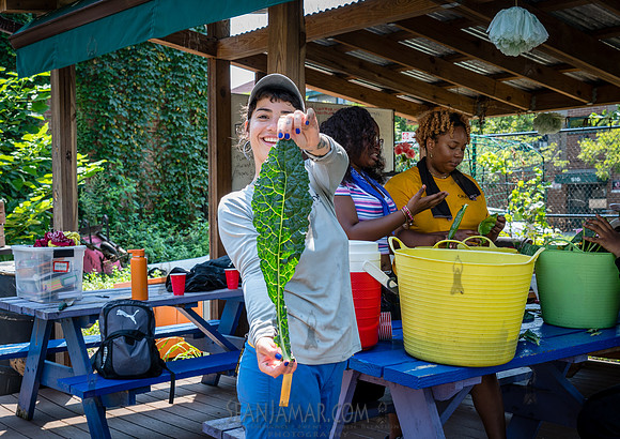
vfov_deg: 29.4
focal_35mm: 47
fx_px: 832
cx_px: 303
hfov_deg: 40.9
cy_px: 263
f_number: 5.6
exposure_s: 1/200
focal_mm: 36
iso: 200
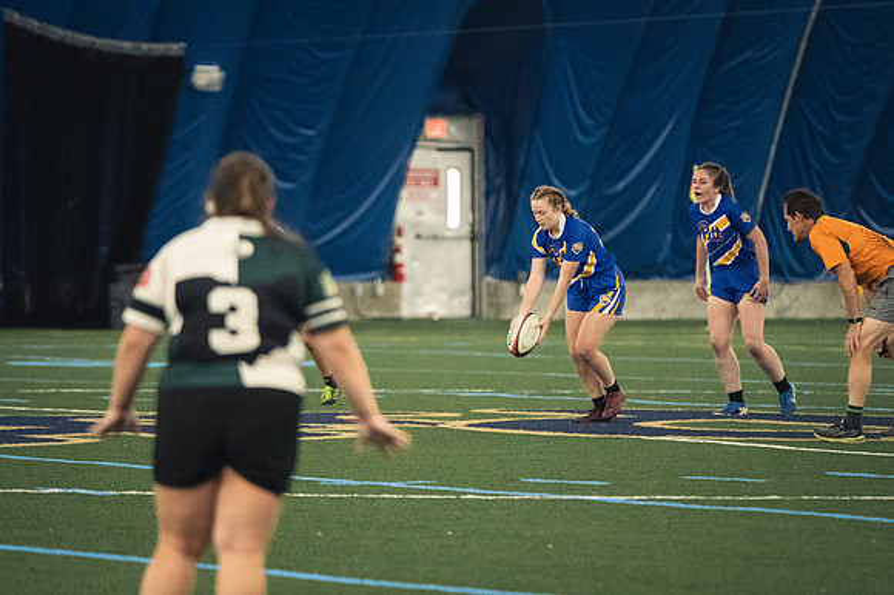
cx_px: 447
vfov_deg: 4.6
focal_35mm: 300
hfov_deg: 6.9
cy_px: 298
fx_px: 7445
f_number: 2.8
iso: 10000
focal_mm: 200
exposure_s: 1/500
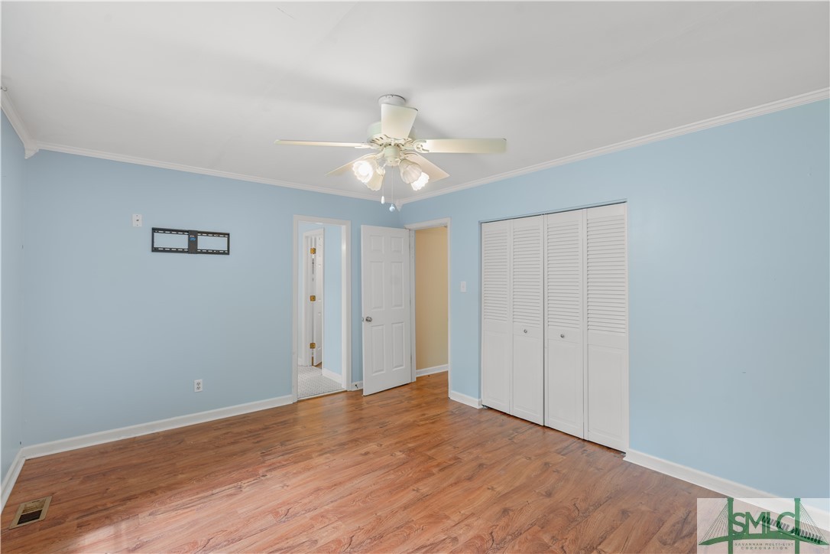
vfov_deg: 73.7
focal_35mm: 16
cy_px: 277
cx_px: 415
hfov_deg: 96.7
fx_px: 369
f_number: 7.1
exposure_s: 5
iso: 100
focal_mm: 16
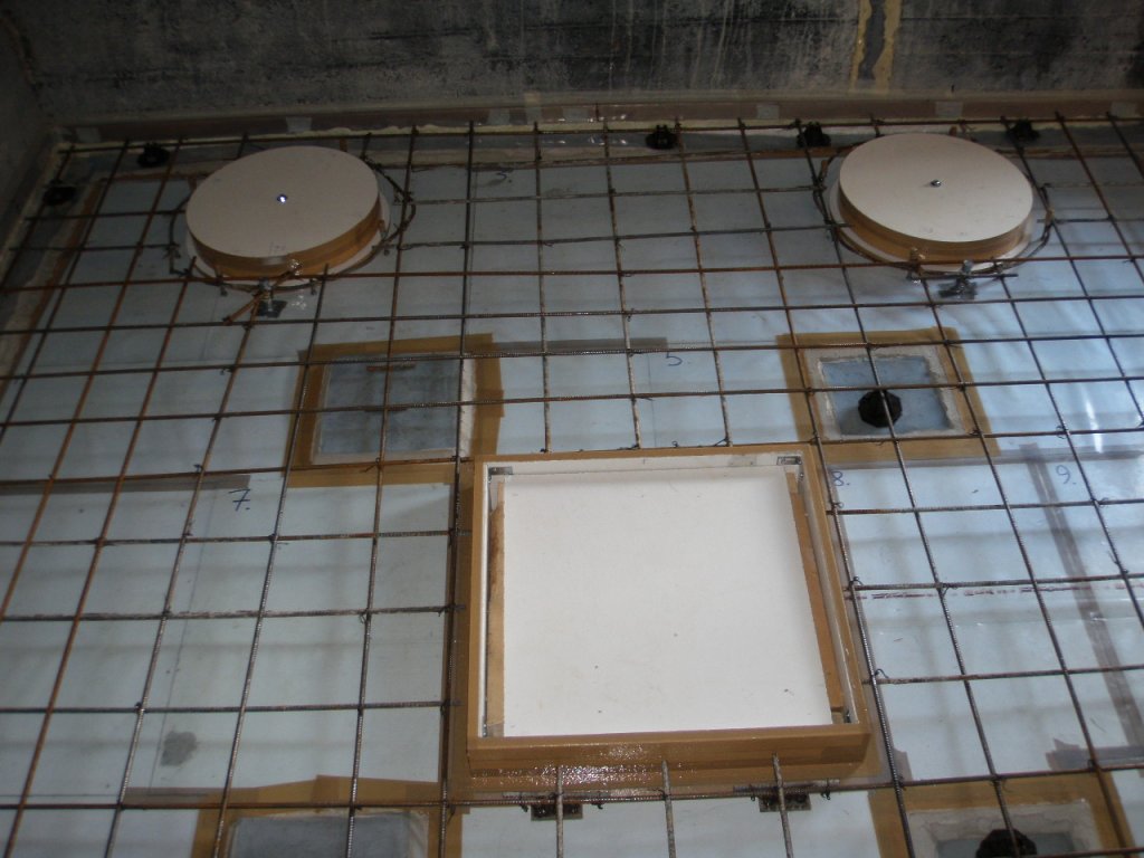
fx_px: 1256
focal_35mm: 38
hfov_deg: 49.0
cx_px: 572
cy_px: 429
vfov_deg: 37.7
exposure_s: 1/30
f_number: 3.5
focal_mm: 6.7
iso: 100
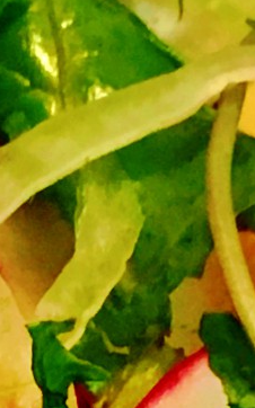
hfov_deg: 4.3
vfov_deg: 6.8
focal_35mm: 302
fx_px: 3361
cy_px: 680
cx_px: -91
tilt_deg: -51.6
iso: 100
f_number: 2.2
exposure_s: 1/30
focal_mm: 4.15
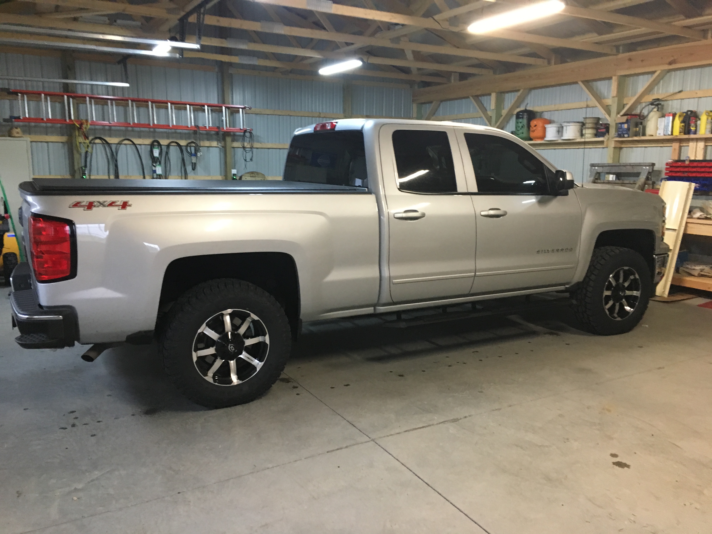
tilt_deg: -9.5
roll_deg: -0.6
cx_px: 356
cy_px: 267
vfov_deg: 48.2
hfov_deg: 61.7
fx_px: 596
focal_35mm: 29
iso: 200
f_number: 2.2
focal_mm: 4.15
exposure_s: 1/24
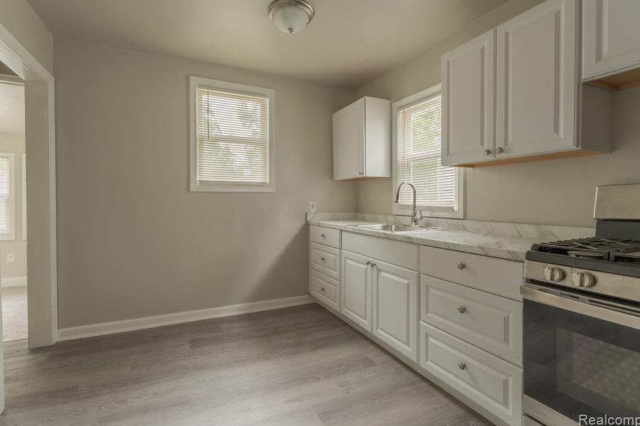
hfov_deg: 93.2
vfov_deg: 70.4
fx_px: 302
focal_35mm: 17
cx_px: 306
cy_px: 204
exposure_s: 1/250
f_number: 16
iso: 400
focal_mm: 16
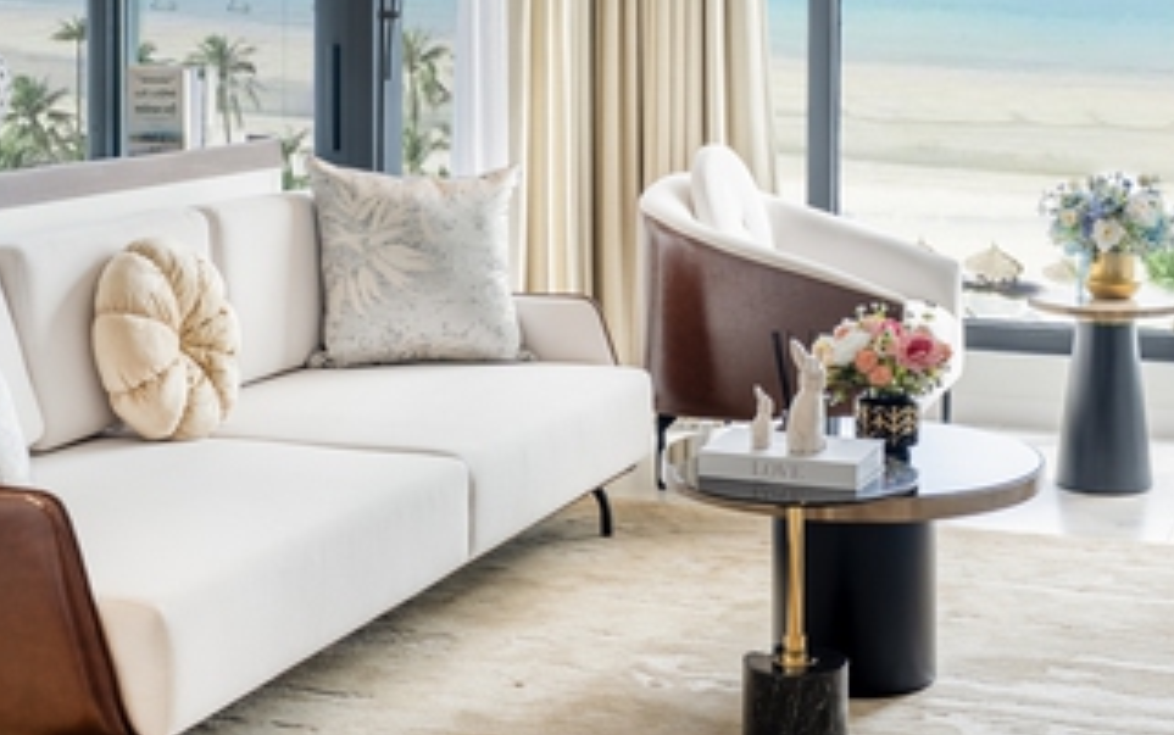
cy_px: 119
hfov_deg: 31.0
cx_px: 530
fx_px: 2113
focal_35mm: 66
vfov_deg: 19.5
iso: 100
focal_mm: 32
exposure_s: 1/1600
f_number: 4.5
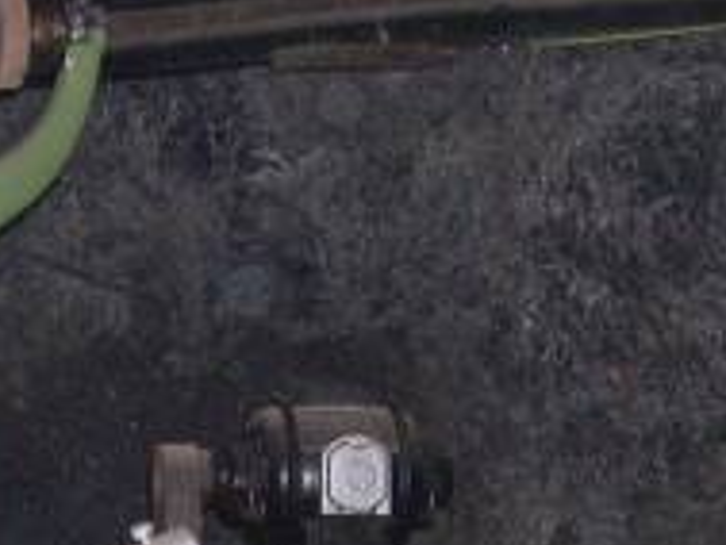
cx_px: 23
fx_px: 3379
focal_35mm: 161
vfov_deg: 8.9
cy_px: 898
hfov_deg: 12.1
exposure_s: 1/60
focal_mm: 8
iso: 400
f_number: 2.8
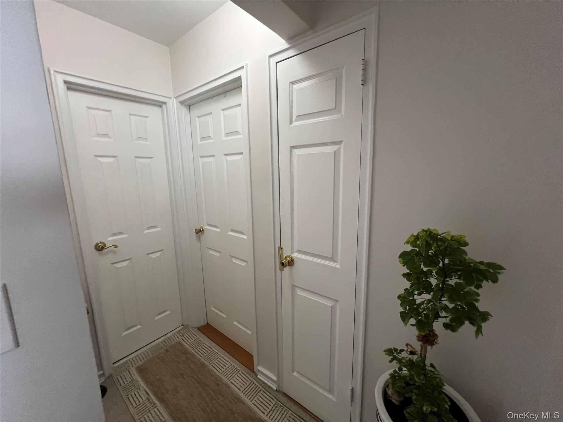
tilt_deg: -10.1
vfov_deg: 89.9
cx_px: 282
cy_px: 211
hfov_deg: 106.2
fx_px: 211
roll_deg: +1.1
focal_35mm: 13
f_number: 1.8
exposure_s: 1/60
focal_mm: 1.57
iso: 400
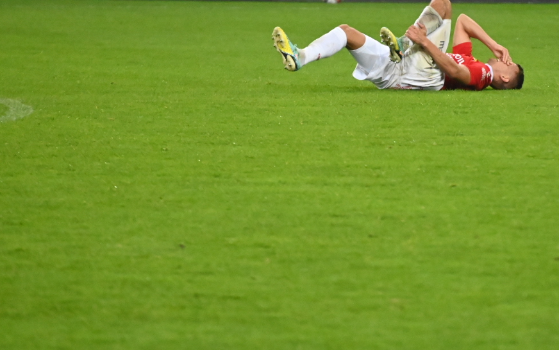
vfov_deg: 2.5
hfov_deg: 4.0
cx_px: 408
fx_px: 8074
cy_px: 60
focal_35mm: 530
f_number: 5.6
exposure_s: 1/2000
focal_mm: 280
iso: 12800
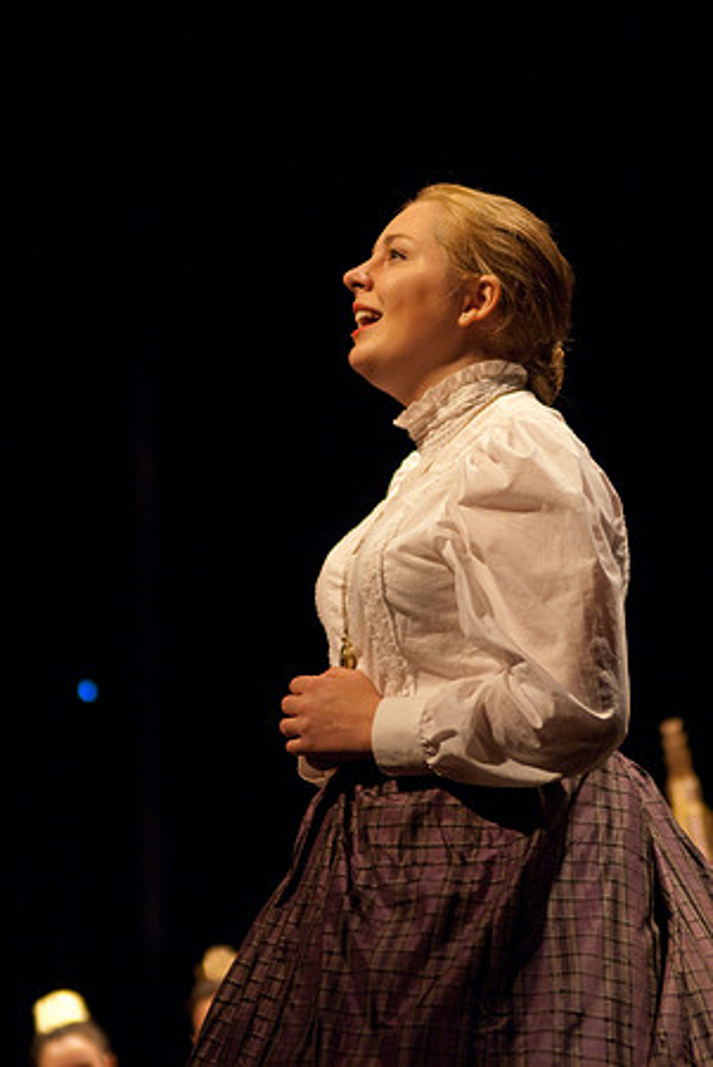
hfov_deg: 11.4
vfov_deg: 17.0
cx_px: 356
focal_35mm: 120
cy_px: 534
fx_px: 3557
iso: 1000
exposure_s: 1/125
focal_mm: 80
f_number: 2.8
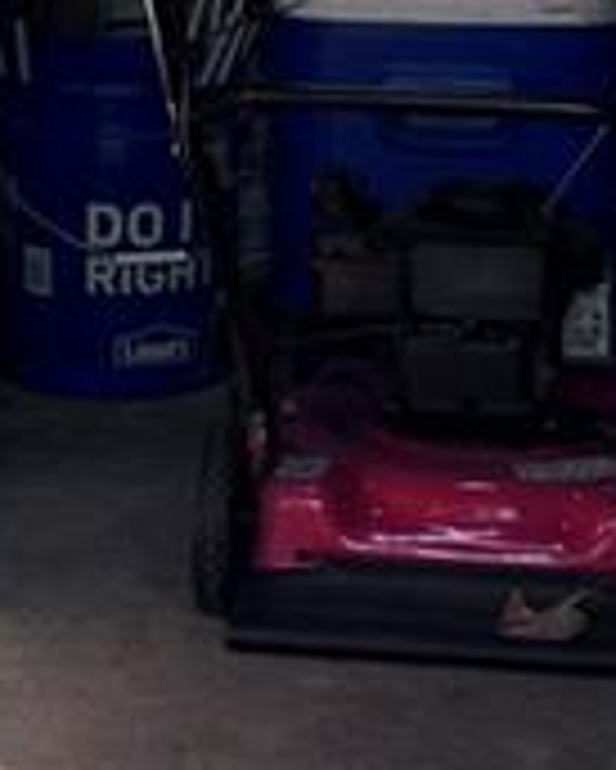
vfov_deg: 10.3
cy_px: -545
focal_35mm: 178
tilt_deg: -1.7
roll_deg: -1.7
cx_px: 31
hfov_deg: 8.7
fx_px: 4053
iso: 50
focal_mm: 5.96
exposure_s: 1/394
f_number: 1.6
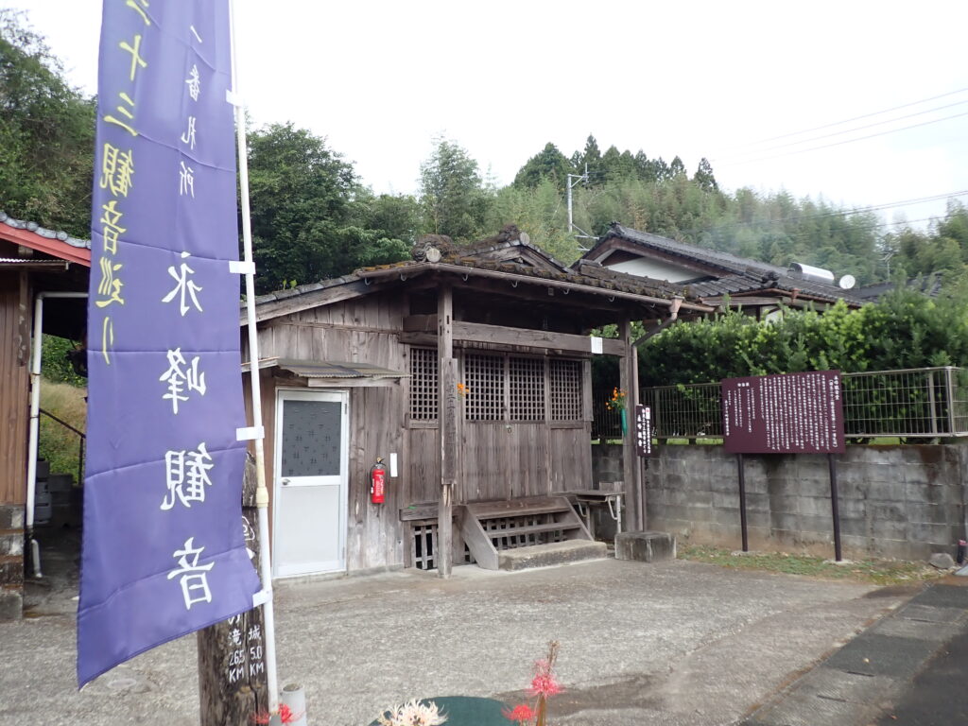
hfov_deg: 63.4
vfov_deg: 49.7
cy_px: 363
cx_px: 484
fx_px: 783
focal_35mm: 28
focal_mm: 5.05
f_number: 2.2
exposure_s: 1/200
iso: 100
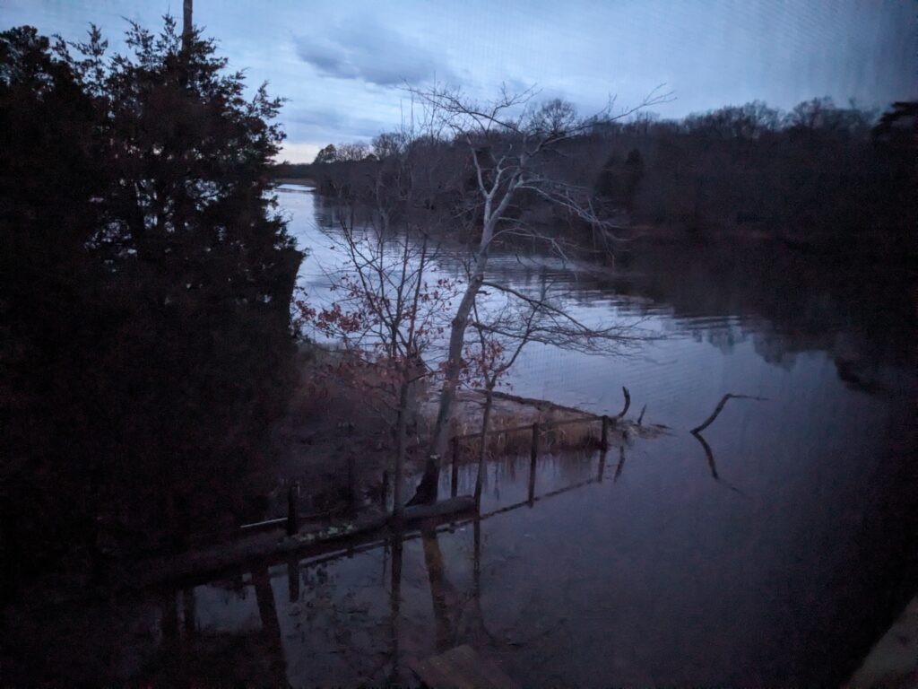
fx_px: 716
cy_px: 344
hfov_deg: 65.3
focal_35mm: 27
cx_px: 459
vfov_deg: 51.4
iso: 2855
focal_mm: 4.38
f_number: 1.73
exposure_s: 1/17.1
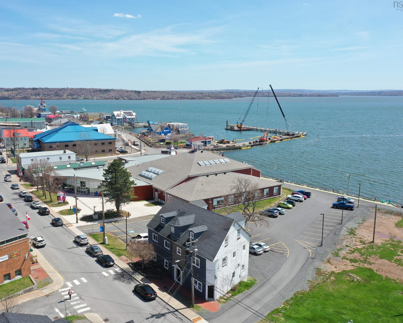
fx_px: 382
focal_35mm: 32
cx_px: 176
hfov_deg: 55.5
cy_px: 160
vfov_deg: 45.8
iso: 100
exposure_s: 1/400
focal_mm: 10.26
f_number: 5.6
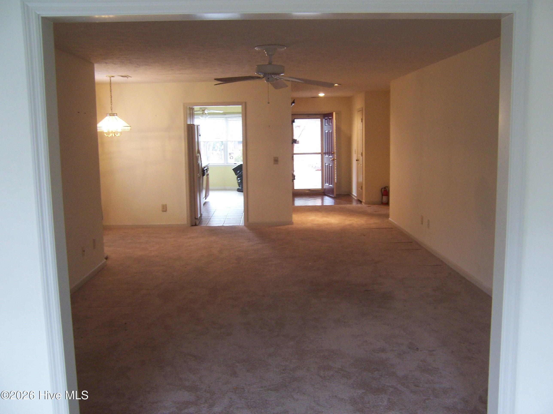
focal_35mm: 33
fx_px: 527
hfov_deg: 55.4
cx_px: 276
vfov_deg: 42.9
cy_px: 207
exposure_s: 1/15
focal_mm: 5.5
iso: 140
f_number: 3.4
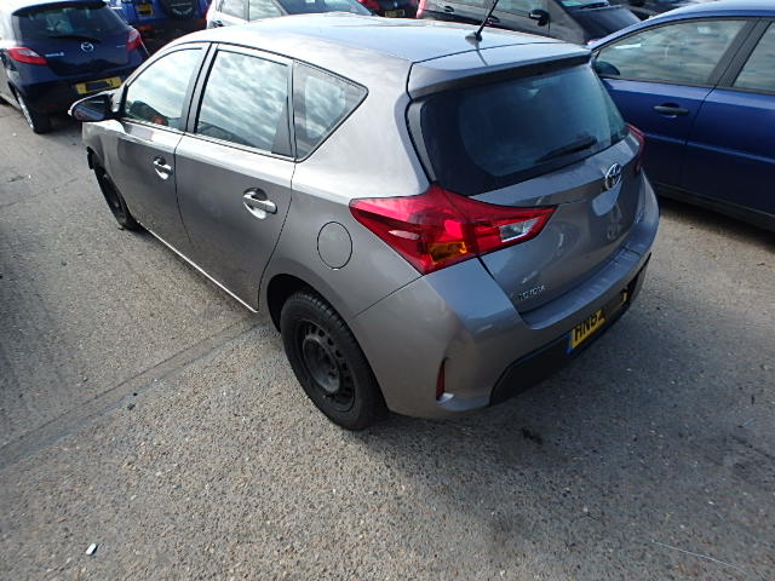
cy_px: 290
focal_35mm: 21
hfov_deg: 79.0
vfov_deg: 63.4
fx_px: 470
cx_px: 388
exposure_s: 1/640
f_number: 3.5
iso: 125
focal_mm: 3.7
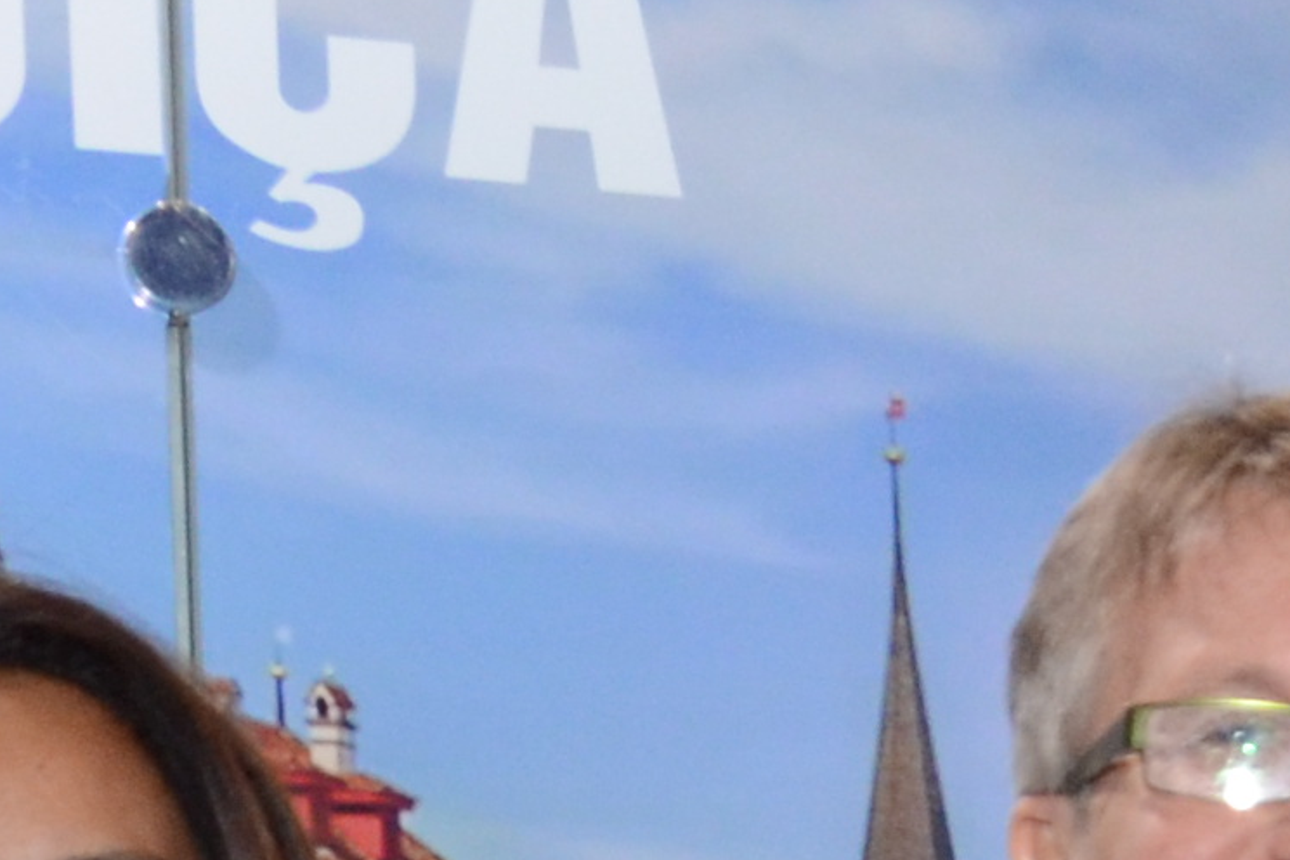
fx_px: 7811
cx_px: 2121
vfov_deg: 6.2
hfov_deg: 9.1
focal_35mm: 218
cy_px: 1599
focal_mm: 22
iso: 800
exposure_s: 1/80
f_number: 5
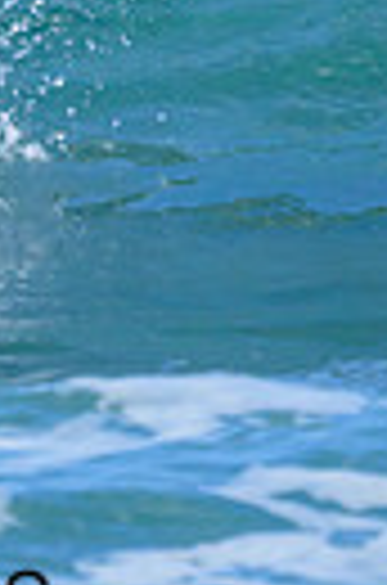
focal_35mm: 4319
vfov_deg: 0.5
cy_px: -282
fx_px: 70013
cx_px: -376
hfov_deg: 0.3
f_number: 6.3
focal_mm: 800
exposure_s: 1/2000
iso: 640
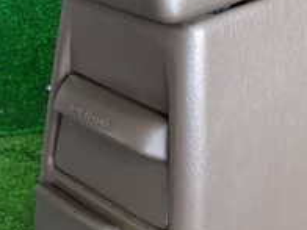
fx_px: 816
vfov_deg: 16.0
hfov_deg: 20.6
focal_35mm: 92
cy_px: 164
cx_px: 305
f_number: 2.3
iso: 200
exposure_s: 1/80
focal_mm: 5.4
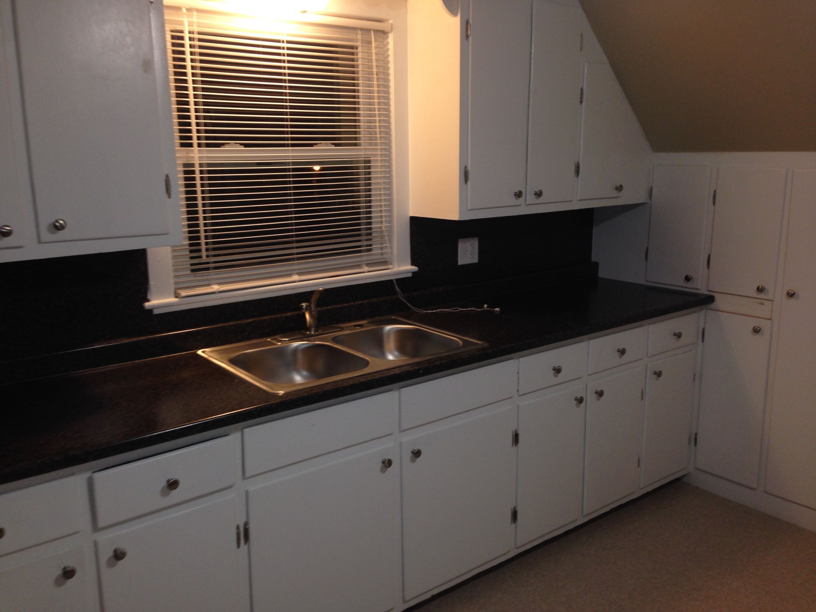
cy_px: 306
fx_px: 778
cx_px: 408
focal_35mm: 33
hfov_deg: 55.4
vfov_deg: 42.9
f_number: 2.4
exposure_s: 1/20
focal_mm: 4.12
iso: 64
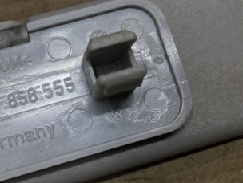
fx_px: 428
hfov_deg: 31.2
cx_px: 63
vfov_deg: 24.0
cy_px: 85
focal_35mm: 61
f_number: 2.2
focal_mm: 4.15
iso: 50
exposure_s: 1/100
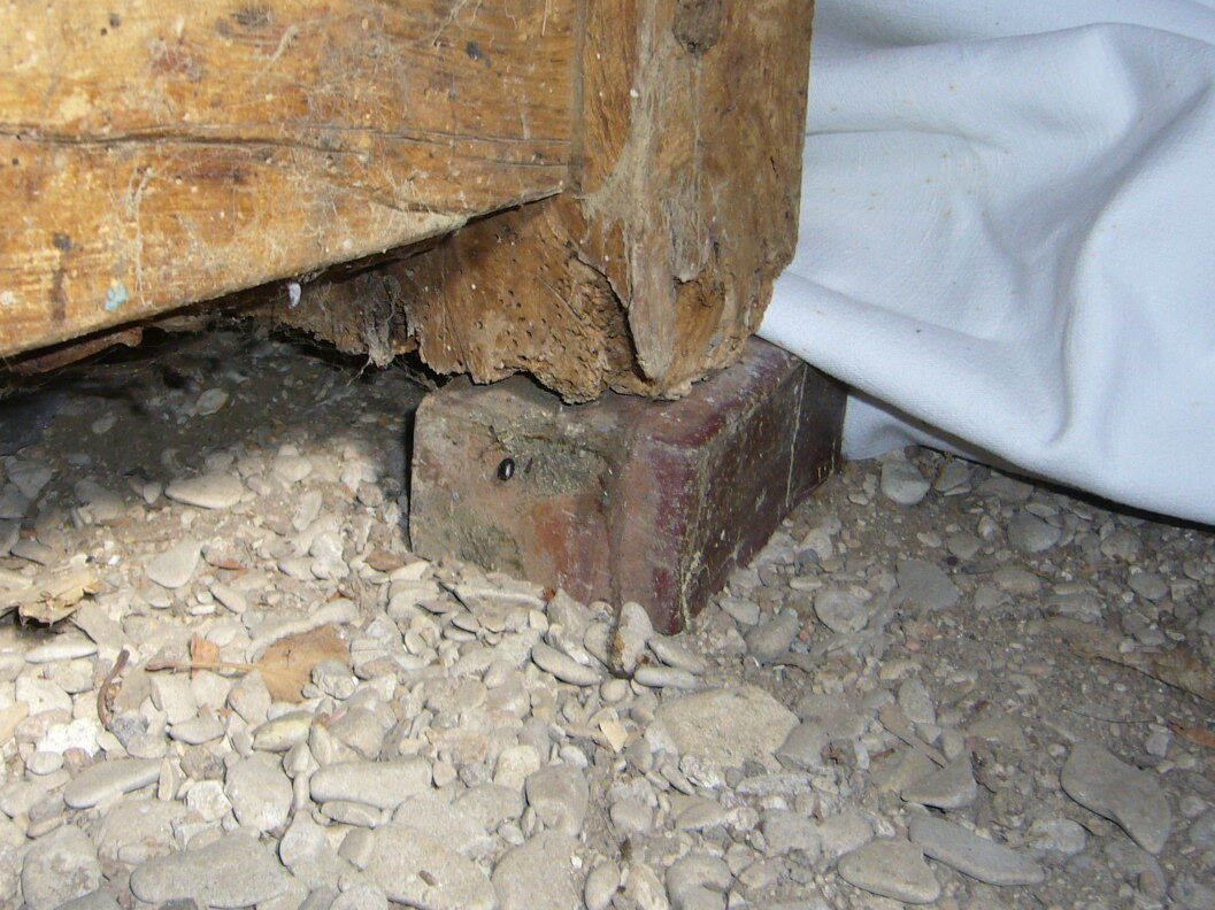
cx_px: 533
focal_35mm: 53
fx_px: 1860
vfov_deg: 27.5
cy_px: 404
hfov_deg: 36.1
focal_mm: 5.8
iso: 80
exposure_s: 1/60
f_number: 2.8
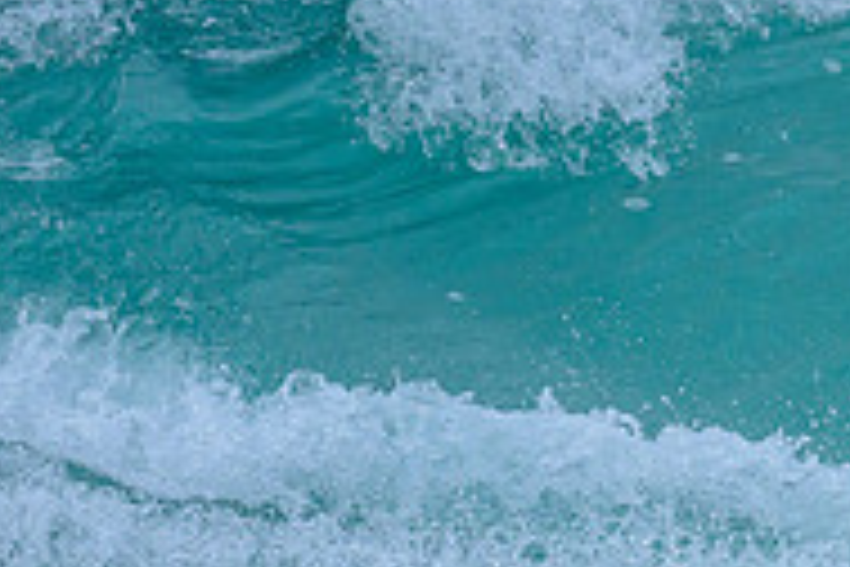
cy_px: 674
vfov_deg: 0.4
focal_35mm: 3379
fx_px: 79776
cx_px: 1142
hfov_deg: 0.6
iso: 1100
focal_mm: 800
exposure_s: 1/2000
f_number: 6.3
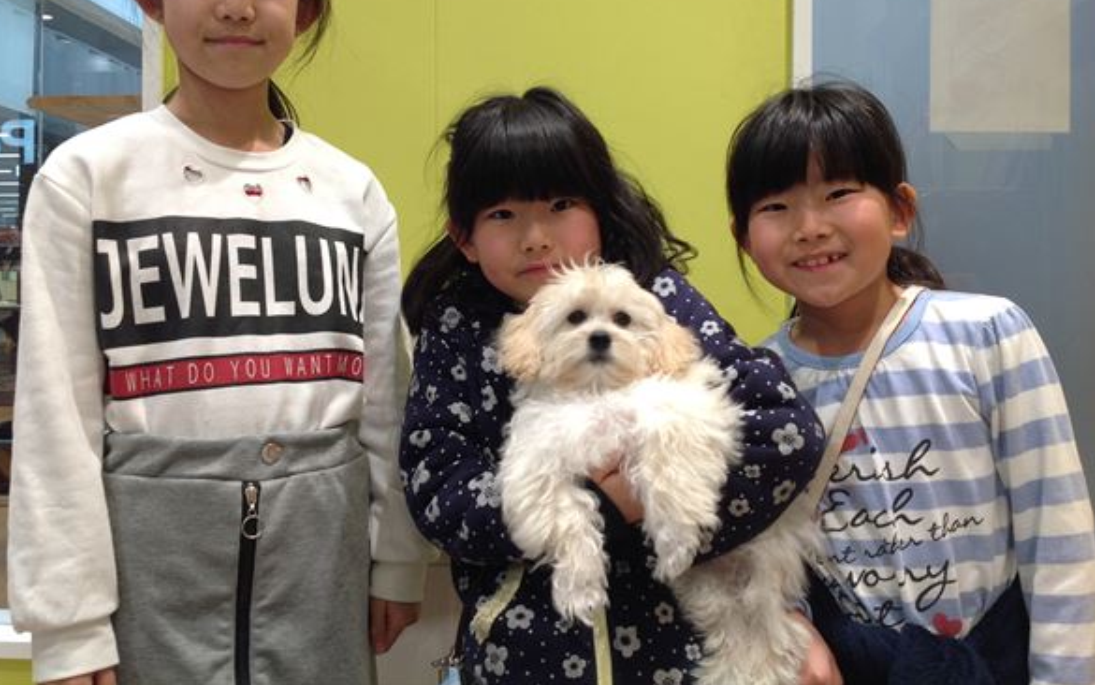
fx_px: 1134
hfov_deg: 51.5
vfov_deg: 33.5
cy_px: 271
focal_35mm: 38
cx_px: 548
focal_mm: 4.28
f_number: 2.4
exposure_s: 1/40
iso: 50
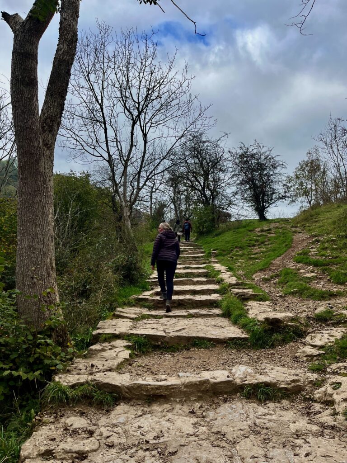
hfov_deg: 53.1
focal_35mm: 26
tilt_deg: +9.0
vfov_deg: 67.3
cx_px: 174
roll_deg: +0.7
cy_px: 232
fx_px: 348
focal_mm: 5.1
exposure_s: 1/1389
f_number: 1.6
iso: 50
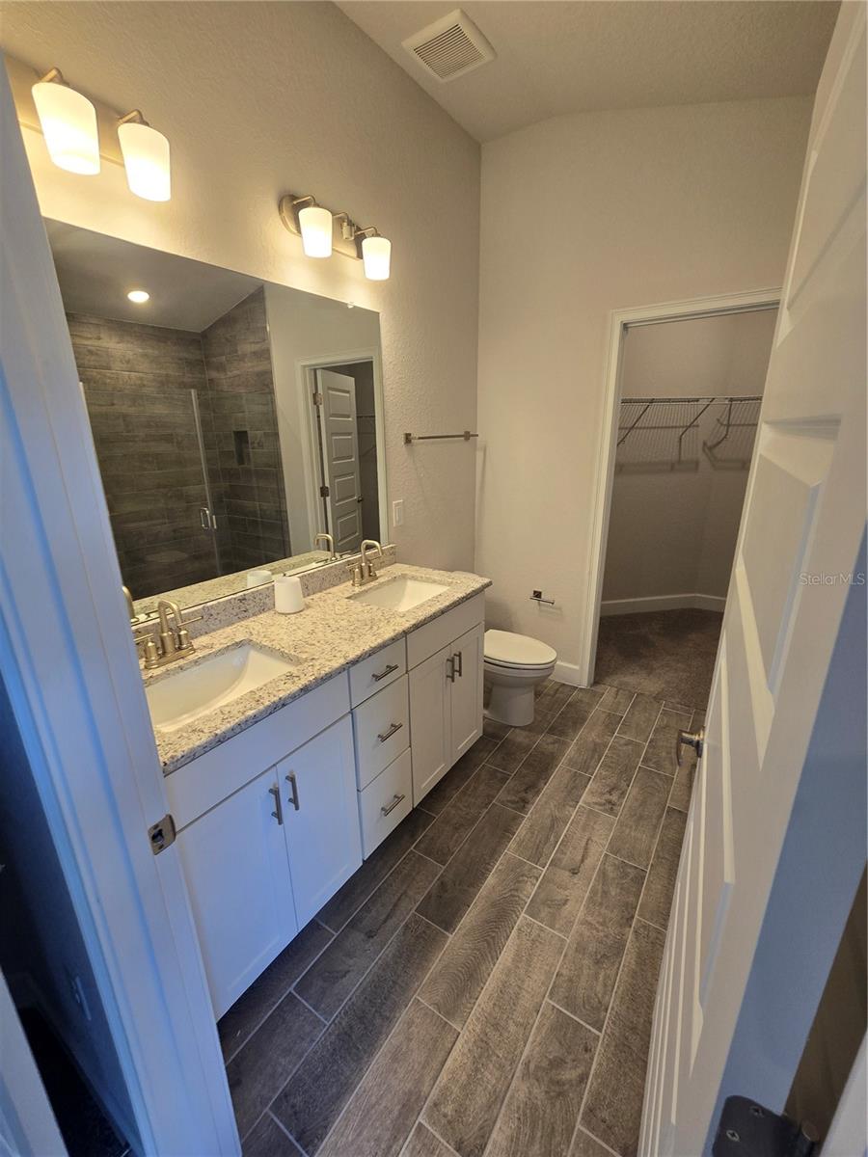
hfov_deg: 89.9
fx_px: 435
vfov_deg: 106.2
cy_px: 578
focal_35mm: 13
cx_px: 434
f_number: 2.2
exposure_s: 1/60
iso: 64
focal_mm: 2.2
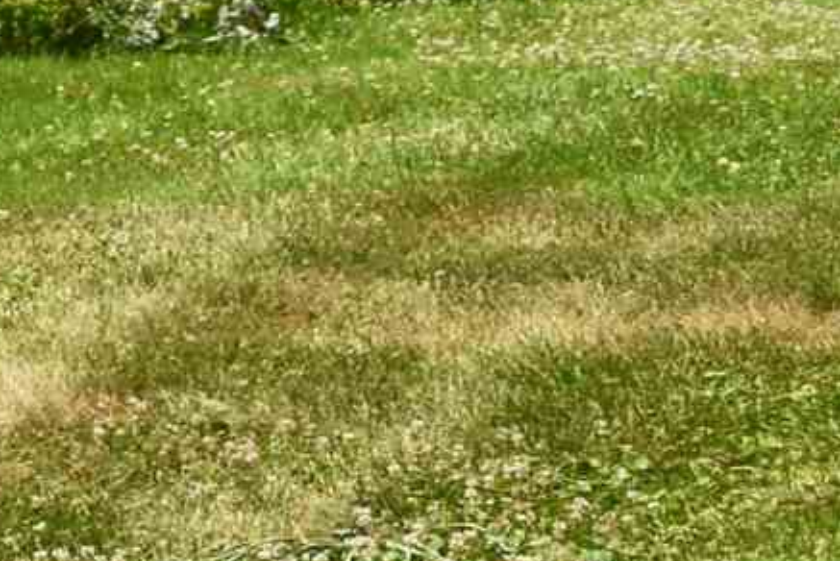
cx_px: -2059
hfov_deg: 6.5
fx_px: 6397
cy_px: -486
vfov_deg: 5.0
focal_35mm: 274
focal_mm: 26
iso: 100
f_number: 8
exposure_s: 1/200
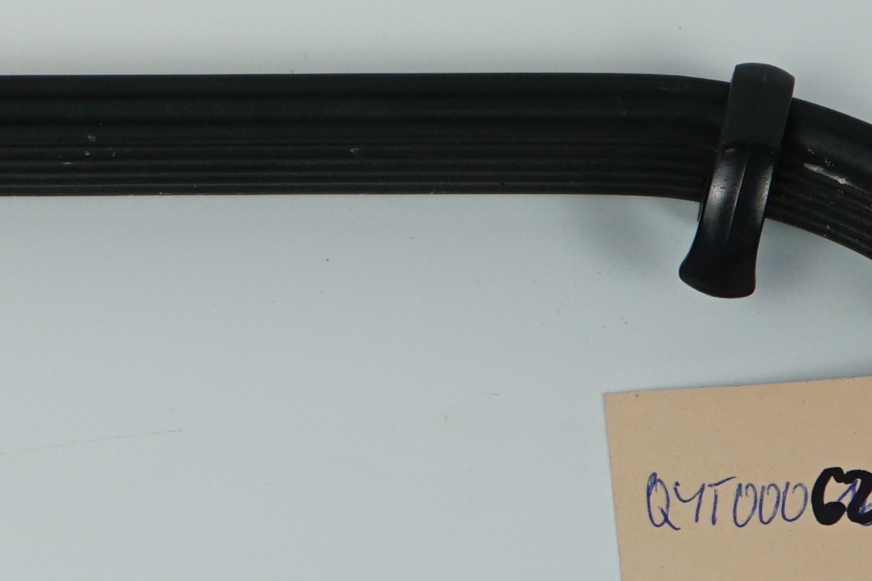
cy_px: 131
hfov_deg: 8.1
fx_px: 5957
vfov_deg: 5.6
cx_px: -612
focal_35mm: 246
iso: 200
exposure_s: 1/200
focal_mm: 48
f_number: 7.1
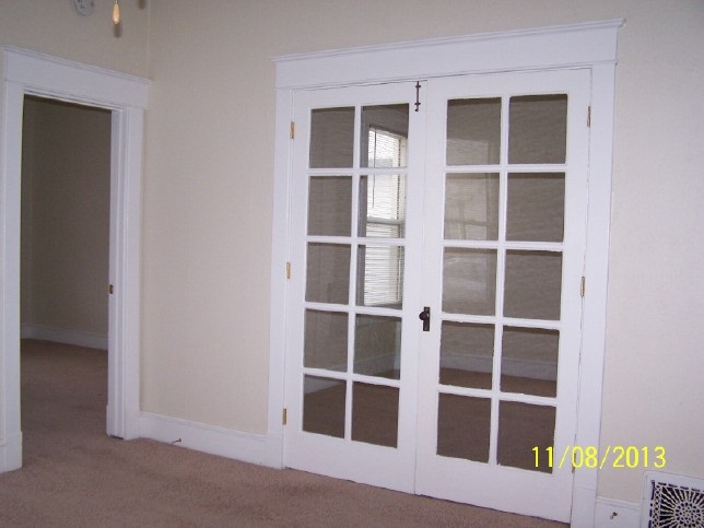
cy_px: 264
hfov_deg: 49.0
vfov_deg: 37.7
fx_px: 773
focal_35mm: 38
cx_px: 352
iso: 140
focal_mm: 6.3
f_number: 2.8
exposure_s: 1/60
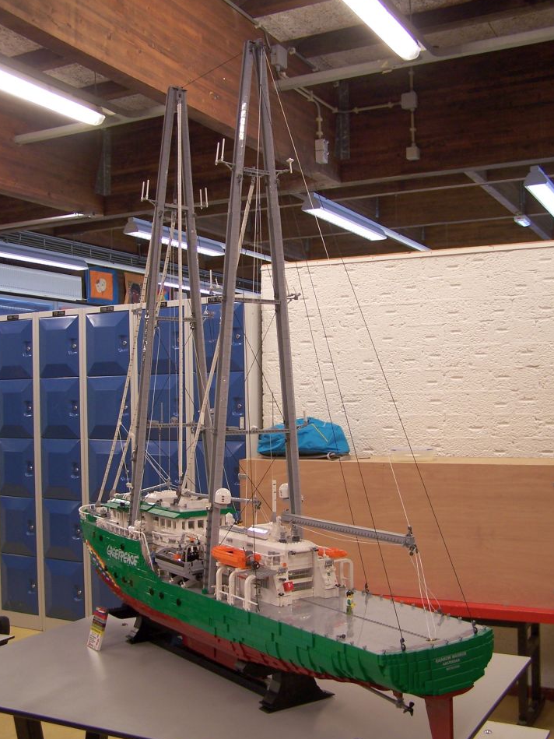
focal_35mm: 41
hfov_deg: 35.1
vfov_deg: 45.8
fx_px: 875
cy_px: 389
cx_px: 276
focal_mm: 6.3
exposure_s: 1/8
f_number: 2.8
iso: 80
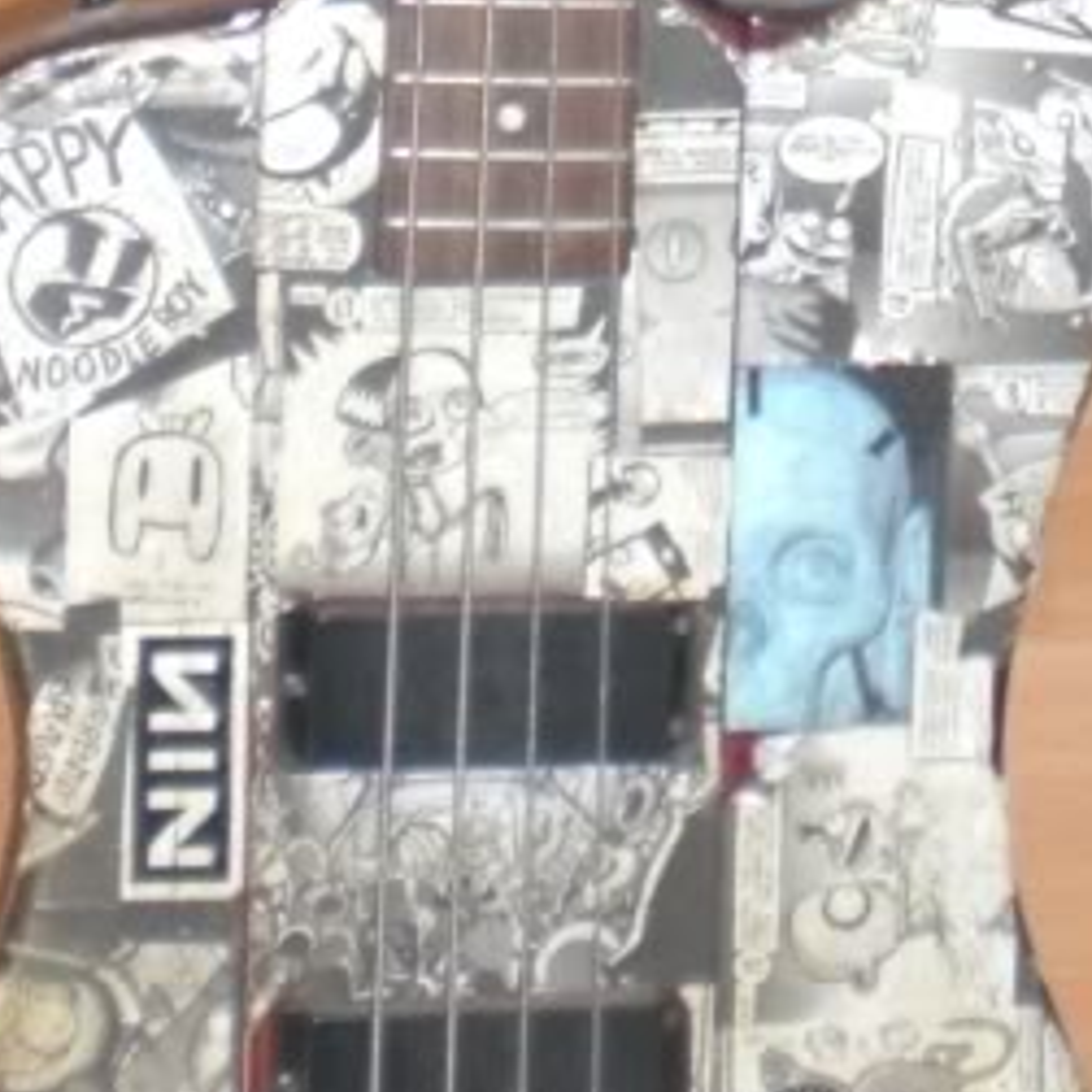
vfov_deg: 12.3
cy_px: -339
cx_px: 1253
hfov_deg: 12.5
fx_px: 4890
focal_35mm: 137
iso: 200
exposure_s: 1/60
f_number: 3.1
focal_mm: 6.3
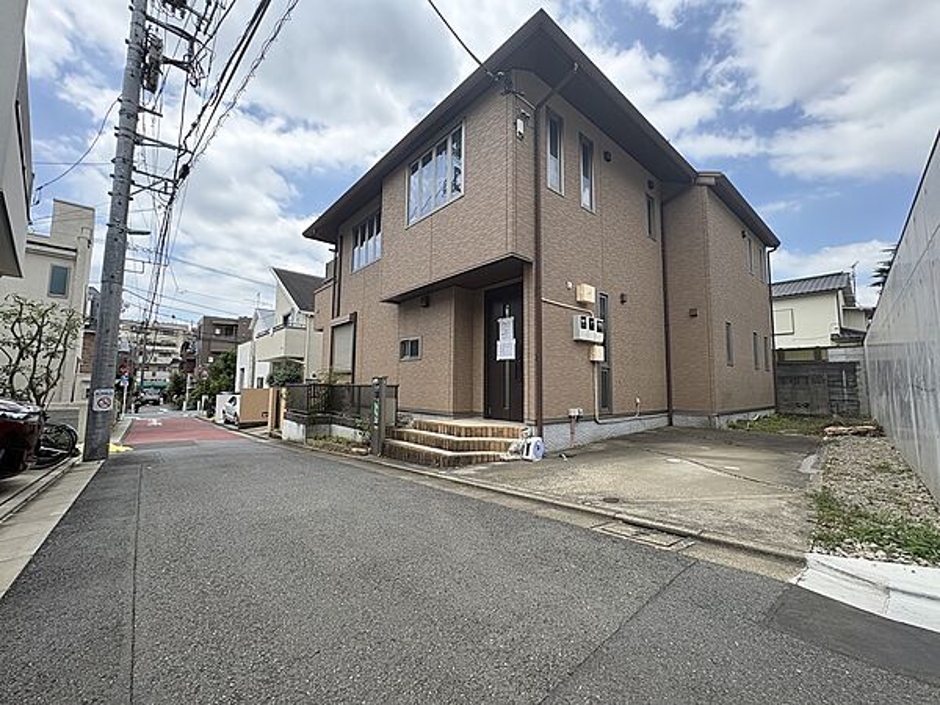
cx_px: 470
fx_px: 380
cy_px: 352
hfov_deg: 102.1
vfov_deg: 85.7
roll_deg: -0.3
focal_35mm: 14
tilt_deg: +5.4
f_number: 2.2
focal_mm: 2.22
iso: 64
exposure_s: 1/1048
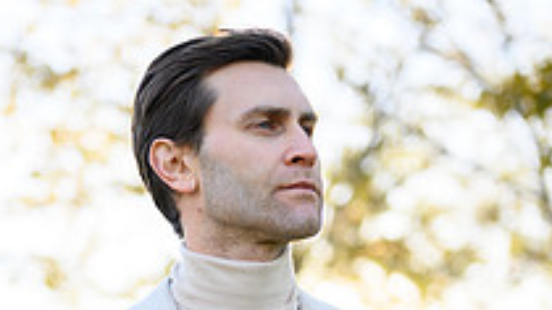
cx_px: 233
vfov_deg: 10.4
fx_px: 1639
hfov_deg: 19.1
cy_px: 465
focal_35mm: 112
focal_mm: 50
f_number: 2
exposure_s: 1/1250
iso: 320
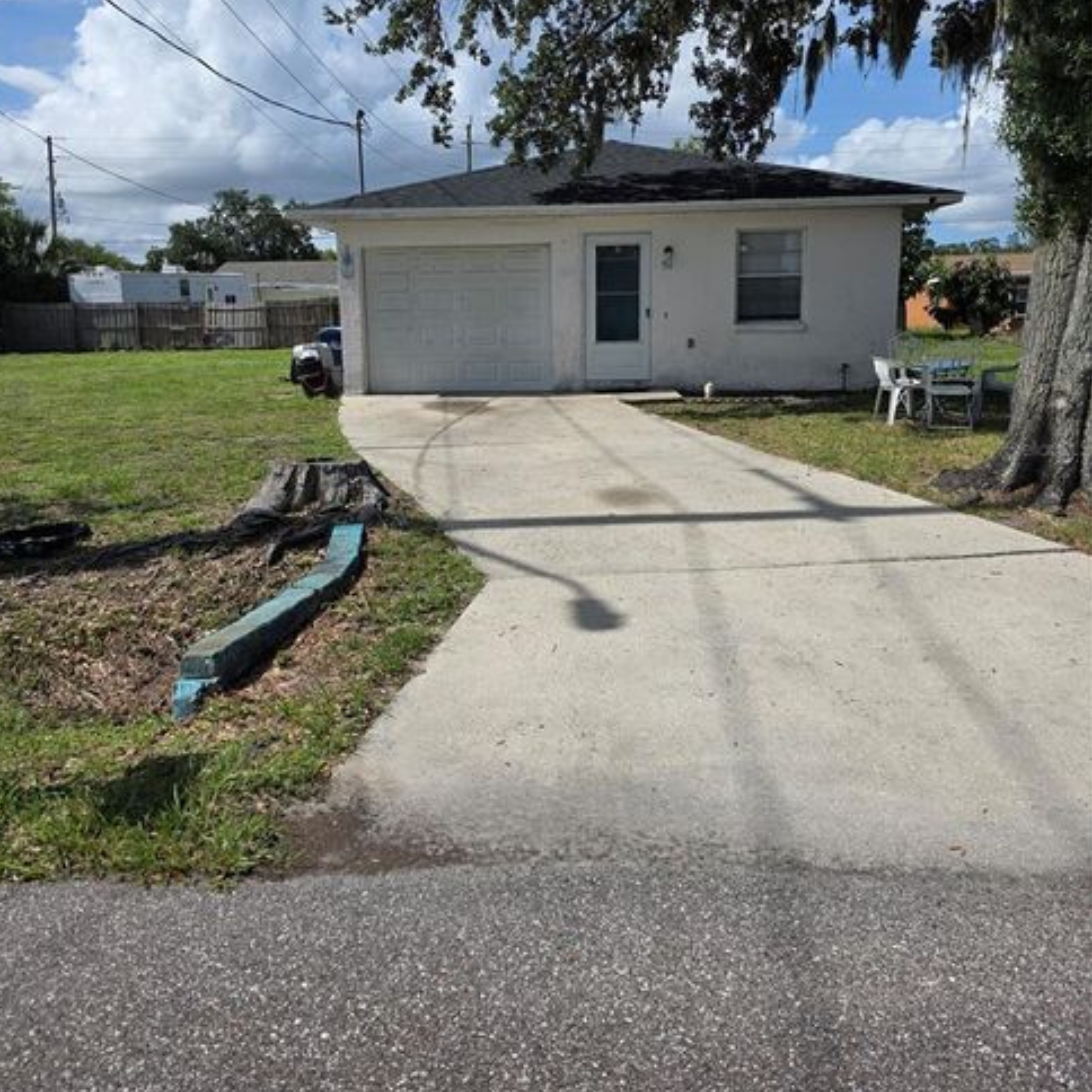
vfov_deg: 56.9
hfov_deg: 57.3
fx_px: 999
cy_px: 448
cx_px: 530
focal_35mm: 28
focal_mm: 6.3
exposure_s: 1/7944
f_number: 1.7
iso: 64
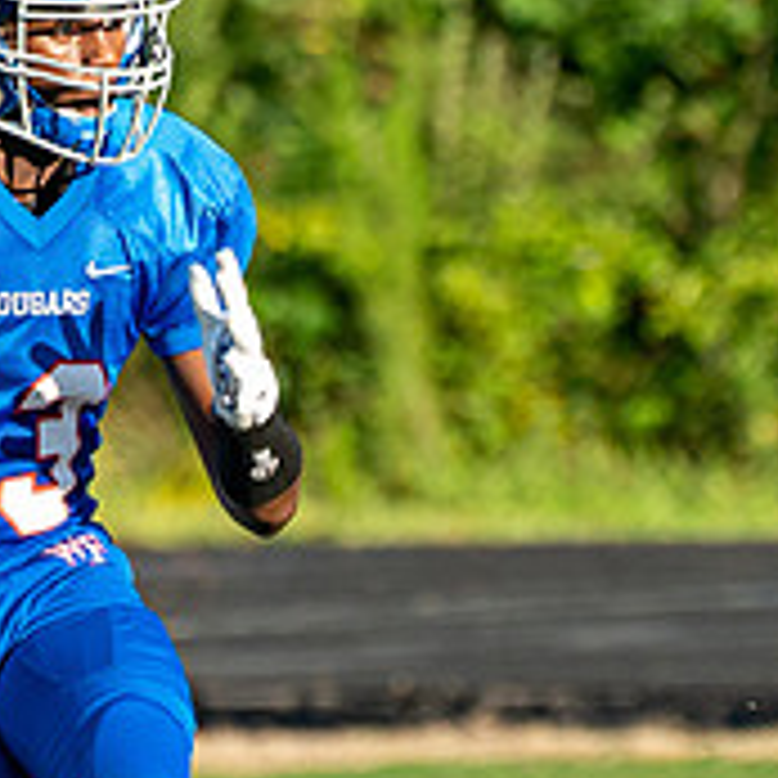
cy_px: 455
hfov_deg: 0.8
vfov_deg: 0.8
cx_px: 644
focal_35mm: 2133
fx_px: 54237
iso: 1000
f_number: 5.6
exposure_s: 1/1000
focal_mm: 397
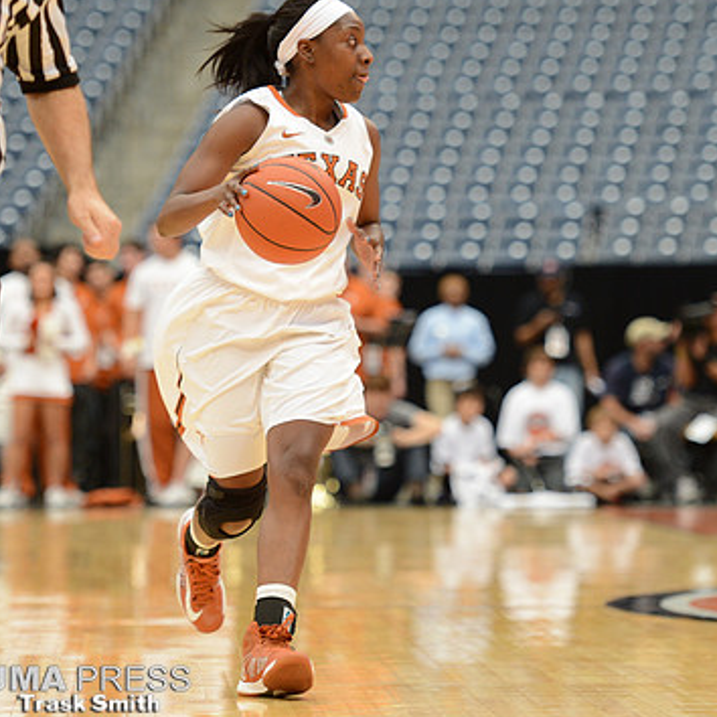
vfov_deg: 9.0
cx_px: 482
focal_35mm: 195
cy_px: 333
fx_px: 4570
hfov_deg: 9.0
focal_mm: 140
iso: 1250
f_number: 2.8
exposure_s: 1/1250
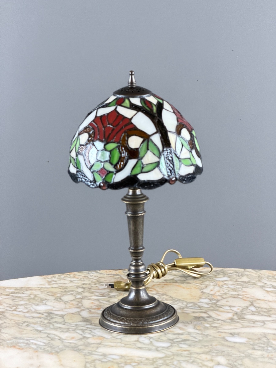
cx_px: 138
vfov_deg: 19.6
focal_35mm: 100
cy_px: 184
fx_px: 1063
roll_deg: +1.1
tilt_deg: -14.3
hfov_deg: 14.8
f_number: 2.8
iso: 320
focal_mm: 16.89
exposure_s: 1/50
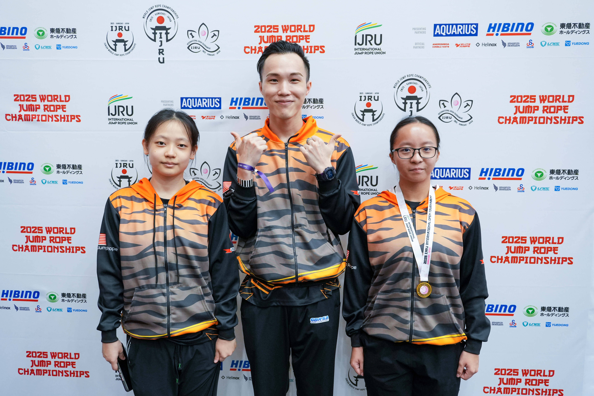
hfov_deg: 58.3
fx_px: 532
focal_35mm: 32
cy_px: 198
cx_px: 297
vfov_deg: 40.8
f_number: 4
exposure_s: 1/125
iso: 2000
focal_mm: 21.5
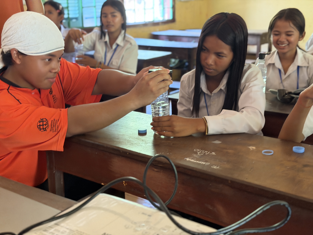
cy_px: 118
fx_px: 434
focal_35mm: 48
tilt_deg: -13.4
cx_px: 156
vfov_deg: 30.3
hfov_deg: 39.7
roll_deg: +1.1
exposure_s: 1/30
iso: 640
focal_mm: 6.76
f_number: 1.78
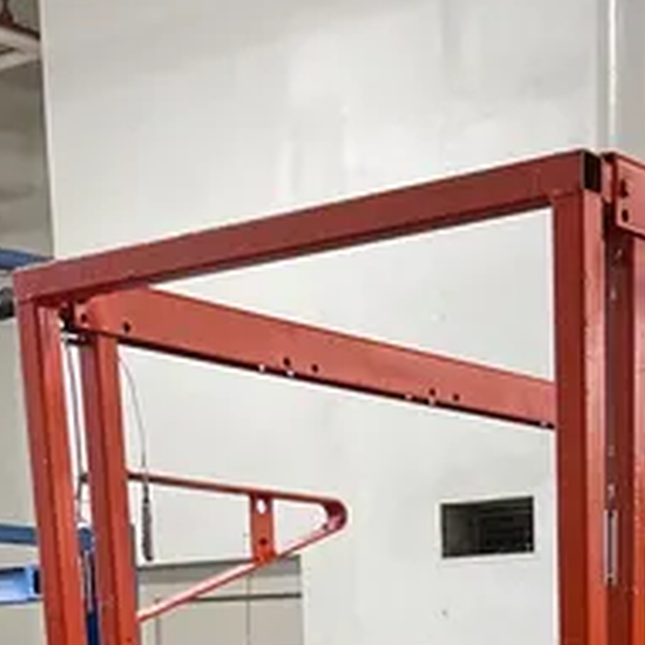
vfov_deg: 16.2
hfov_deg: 19.4
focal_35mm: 88
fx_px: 1855
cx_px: 577
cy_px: 1211
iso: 125
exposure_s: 1/60
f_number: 1.6
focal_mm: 5.1
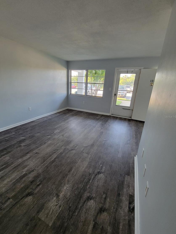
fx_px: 95
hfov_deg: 85.7
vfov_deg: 102.0
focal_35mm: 14
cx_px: 84
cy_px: 116
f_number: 2.2
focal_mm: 2.2
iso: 250
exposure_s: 1/60
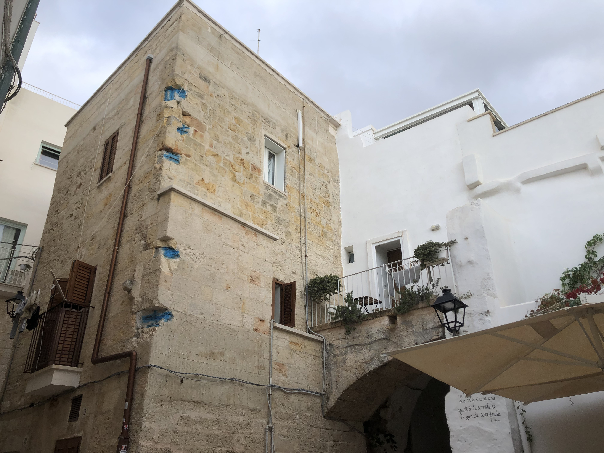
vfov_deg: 49.7
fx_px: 489
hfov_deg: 63.4
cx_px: 302
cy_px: 226
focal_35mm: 28
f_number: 1.8
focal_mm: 4
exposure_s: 1/430
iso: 20
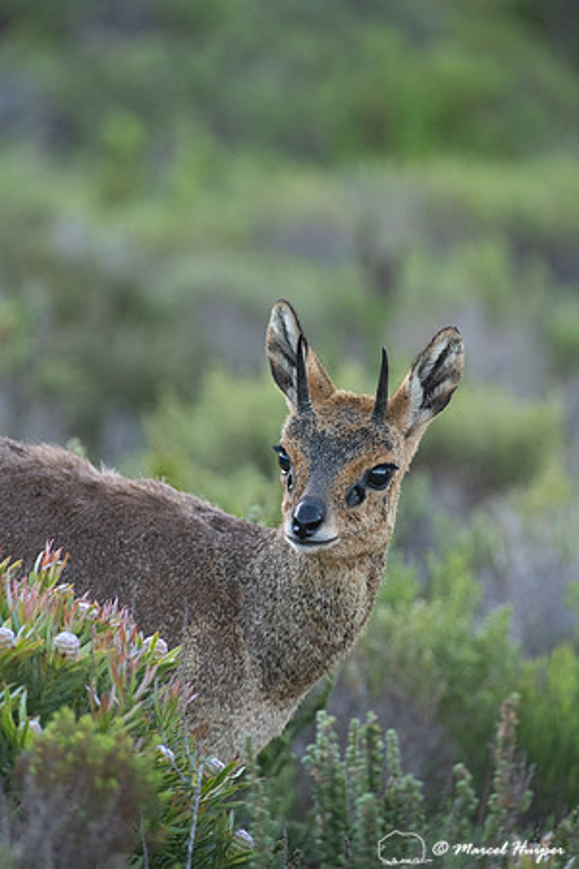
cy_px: 434
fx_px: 14474
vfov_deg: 3.4
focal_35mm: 600
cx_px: 290
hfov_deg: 2.3
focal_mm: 600
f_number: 5.6
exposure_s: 1/200
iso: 2000
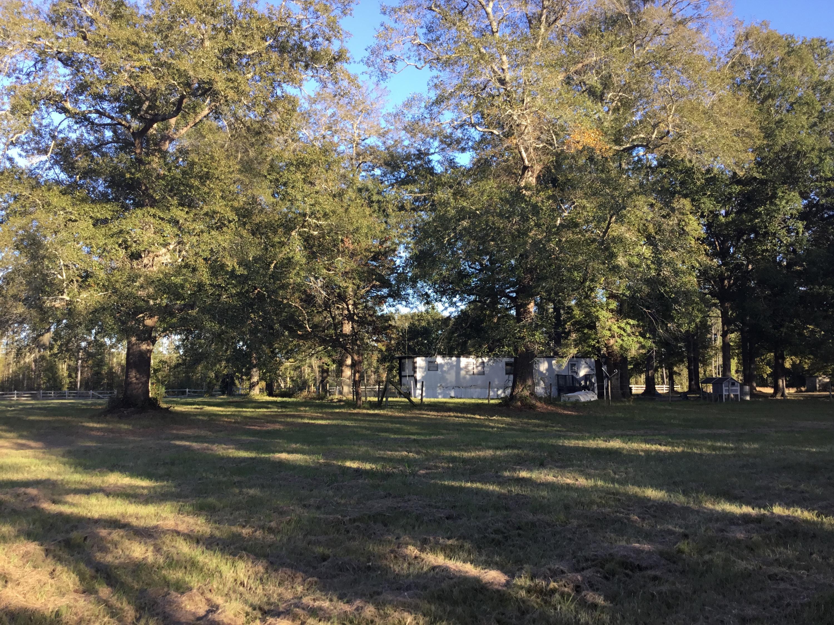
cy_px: 312
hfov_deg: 58.4
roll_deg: +0.5
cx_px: 417
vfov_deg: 45.4
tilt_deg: +5.5
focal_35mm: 31
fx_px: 747
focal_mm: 3.3
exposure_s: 1/215
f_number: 2.4
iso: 25
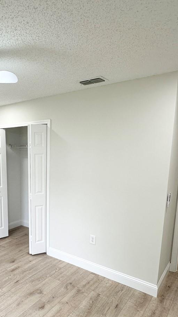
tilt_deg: -10.4
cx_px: 33
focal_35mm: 27
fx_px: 227
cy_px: 188
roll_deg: +0.5
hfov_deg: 40.9
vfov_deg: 69.3
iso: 80
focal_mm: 2.22
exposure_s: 1/120
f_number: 2.2
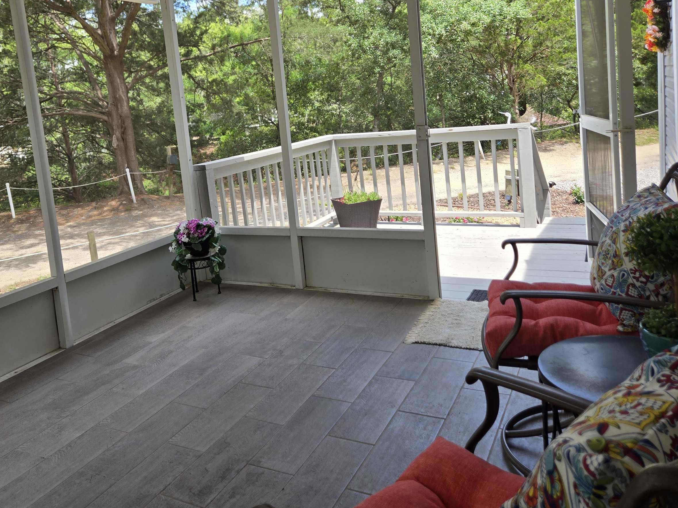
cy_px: 178
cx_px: 253
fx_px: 588
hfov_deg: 59.2
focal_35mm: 30
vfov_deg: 46.2
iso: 25
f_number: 1.8
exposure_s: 1/366
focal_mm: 5.4
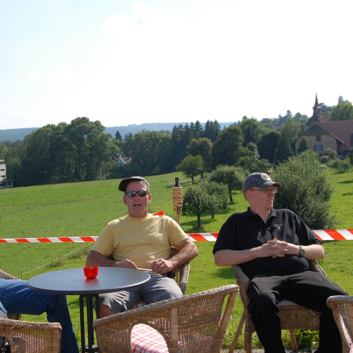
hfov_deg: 27.6
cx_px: 125
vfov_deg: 27.7
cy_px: 174
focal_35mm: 62
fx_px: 715
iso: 100
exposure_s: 1/125
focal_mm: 32
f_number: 9
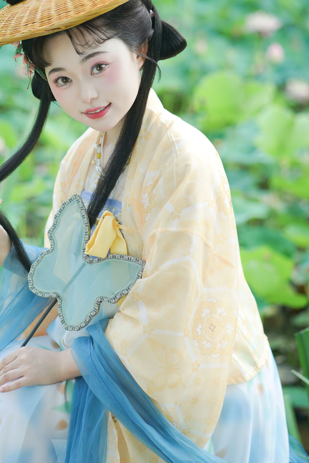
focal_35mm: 111
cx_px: 109
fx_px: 1429
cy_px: 187
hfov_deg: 12.3
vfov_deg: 18.4
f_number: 2.8
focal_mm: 85
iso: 200
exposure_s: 1/400
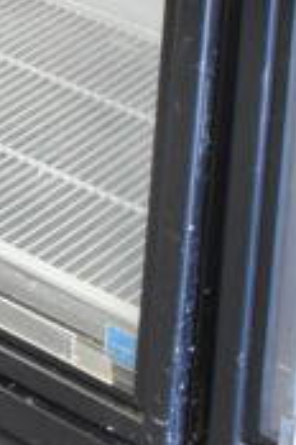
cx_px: -370
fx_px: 1949
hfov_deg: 8.1
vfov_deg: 12.1
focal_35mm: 158
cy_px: -325
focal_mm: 20
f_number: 3.5
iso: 2200
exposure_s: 1/30
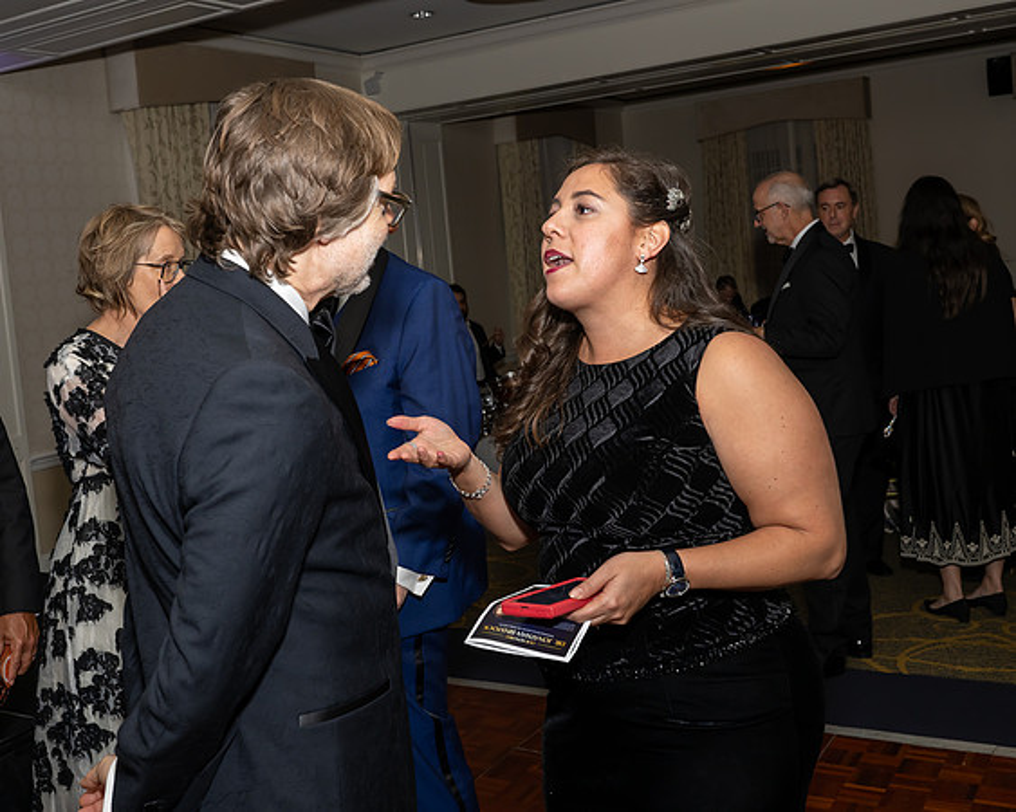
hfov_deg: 46.1
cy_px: 367
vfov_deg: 37.7
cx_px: 420
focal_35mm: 39
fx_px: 1187
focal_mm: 32
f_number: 7.1
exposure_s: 1/250
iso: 500
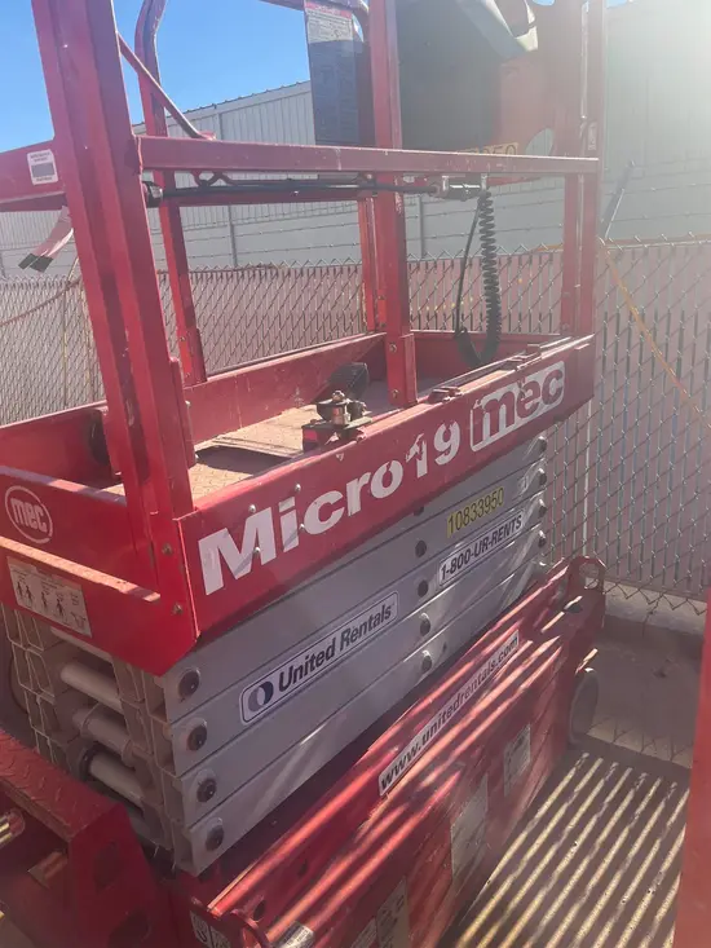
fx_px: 712
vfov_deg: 67.3
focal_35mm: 26
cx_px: 356
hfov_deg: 53.1
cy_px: 474
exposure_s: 1/1355
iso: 50
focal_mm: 5.1
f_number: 1.6
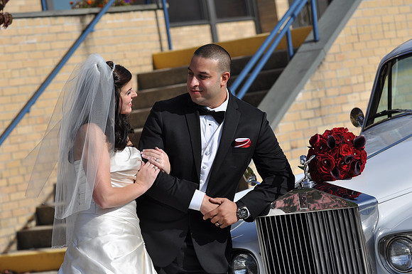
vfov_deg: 9.3
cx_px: 206
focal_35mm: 147
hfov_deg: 14.0
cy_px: 137
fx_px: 1680
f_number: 2.8
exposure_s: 1/3200
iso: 200
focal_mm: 98
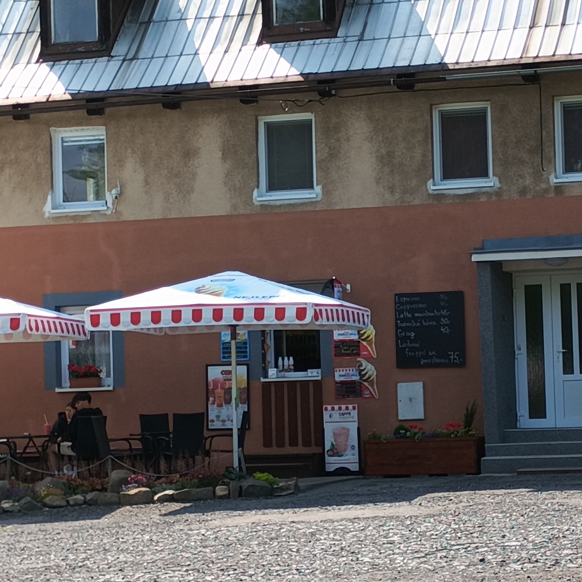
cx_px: 362
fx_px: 2111
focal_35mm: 111
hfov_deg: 15.7
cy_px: 291
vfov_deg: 15.7
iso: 50
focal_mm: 4.26
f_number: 1.8
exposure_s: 1/292
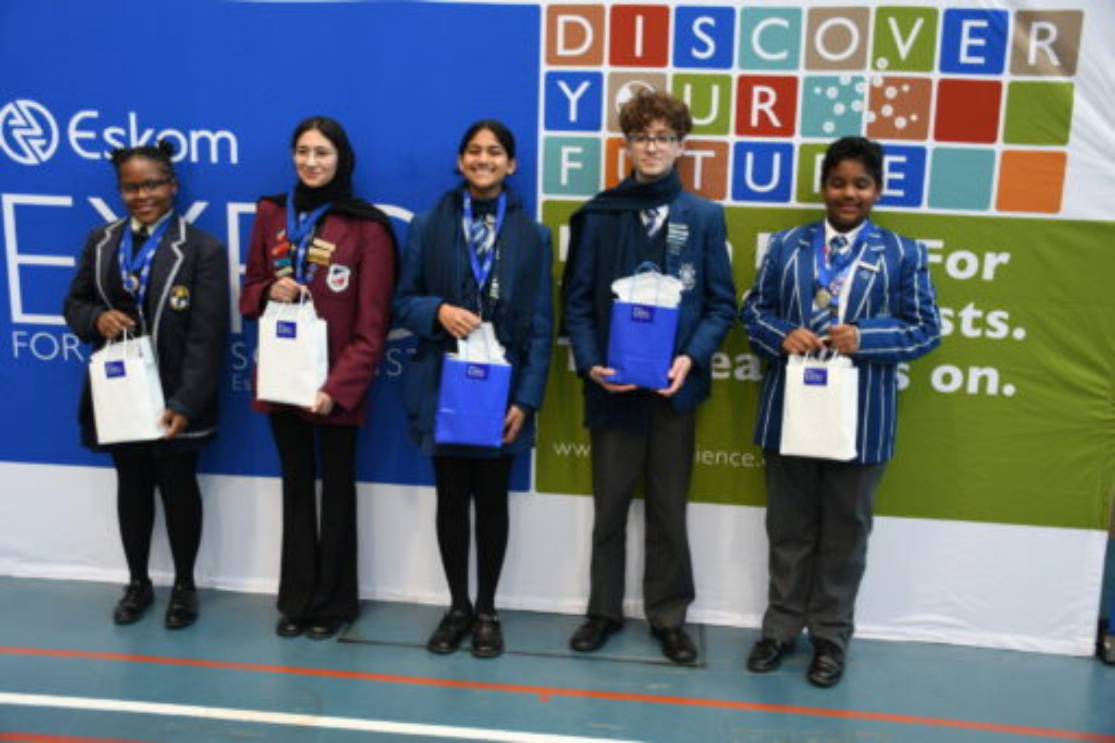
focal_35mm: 36
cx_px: 558
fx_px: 1115
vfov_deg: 36.8
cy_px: 372
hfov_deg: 53.1
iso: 100
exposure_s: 1/10
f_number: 3.8
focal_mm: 24
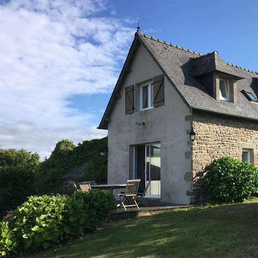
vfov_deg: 41.8
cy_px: 144
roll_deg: +1.1
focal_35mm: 40
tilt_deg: +5.3
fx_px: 337
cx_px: 196
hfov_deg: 40.6
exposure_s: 1/1304
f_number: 2.2
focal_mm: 4.15
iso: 25
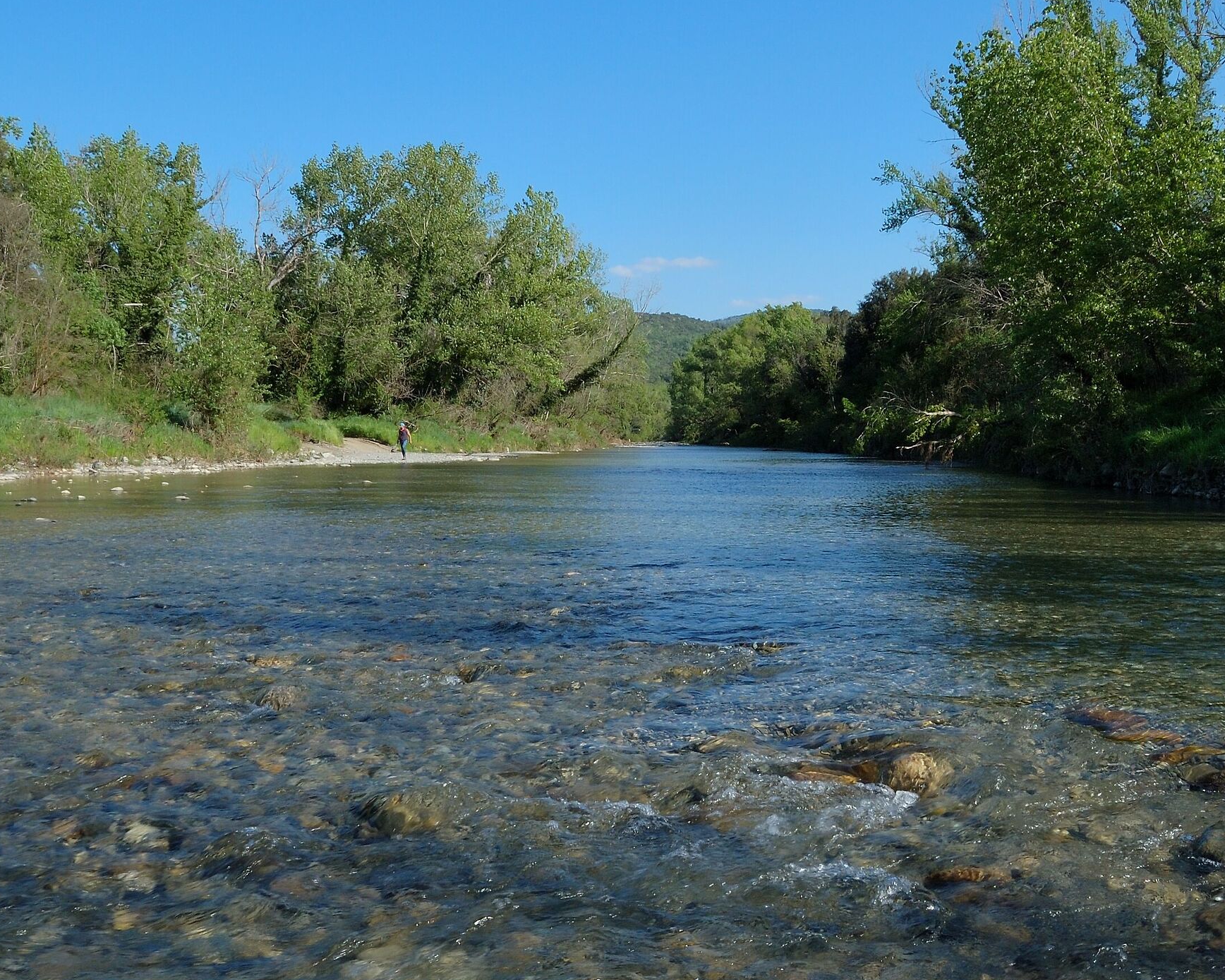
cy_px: 469
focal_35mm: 35
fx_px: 1269
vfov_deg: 42.2
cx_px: 660
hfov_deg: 51.5
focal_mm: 18
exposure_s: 1/100
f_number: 13
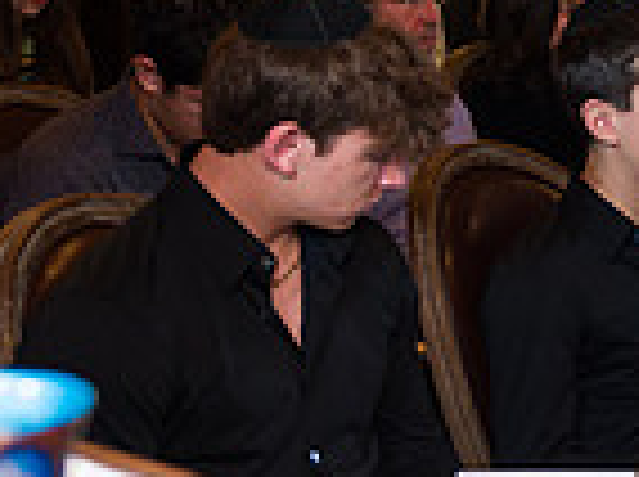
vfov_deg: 14.7
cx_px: 948
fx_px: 1843
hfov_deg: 17.7
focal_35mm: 100
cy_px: 296
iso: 1250
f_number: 3.2
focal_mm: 24
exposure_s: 1/200
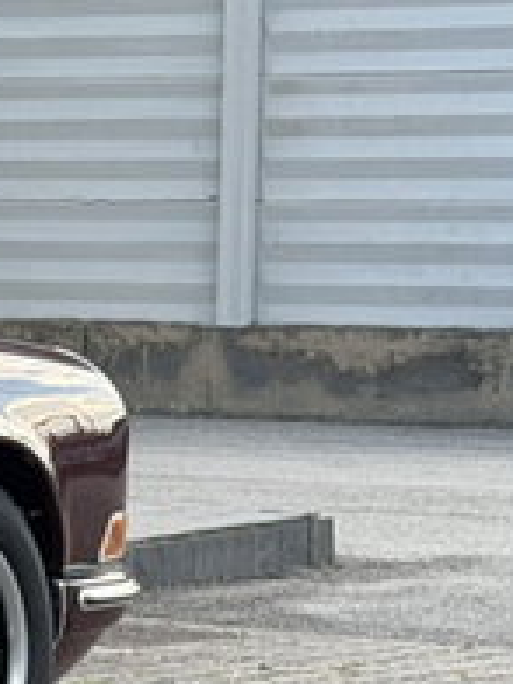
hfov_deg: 5.6
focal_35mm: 251
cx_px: -946
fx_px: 4960
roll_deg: +0.4
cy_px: 743
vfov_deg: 7.8
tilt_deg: -7.6
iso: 100
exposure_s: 1/693
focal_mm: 6.76
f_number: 1.78
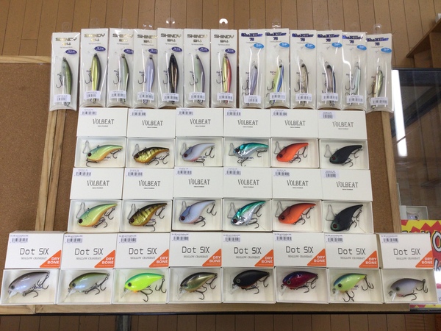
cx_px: 220
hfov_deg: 58.4
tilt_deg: -76.4
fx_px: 395
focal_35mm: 31
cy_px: 166
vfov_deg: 45.4
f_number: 2.4
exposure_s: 1/120
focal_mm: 3.3
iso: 40
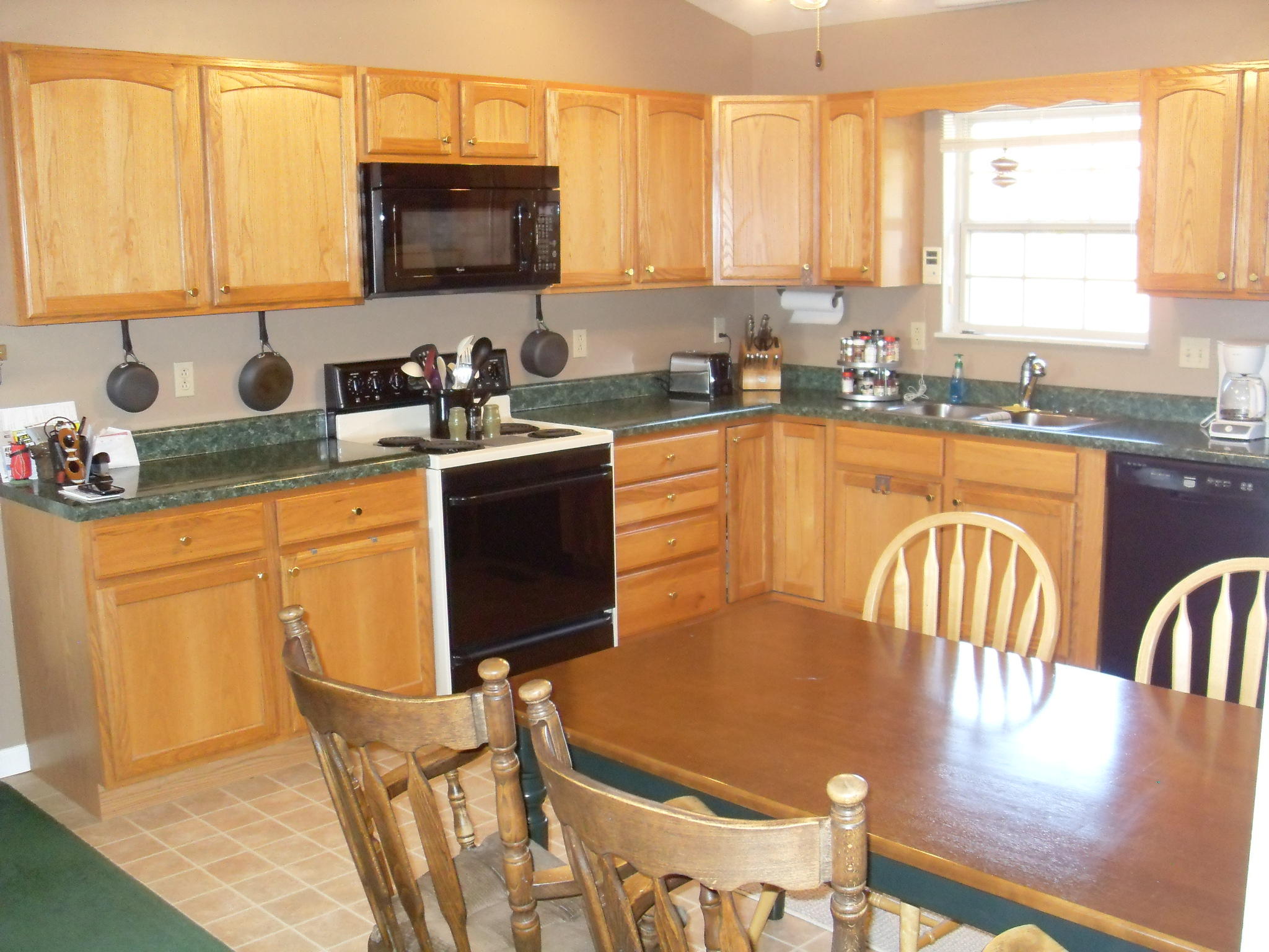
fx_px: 1356
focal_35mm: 37
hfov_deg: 50.1
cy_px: 476
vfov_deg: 38.7
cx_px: 634
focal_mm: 6.3
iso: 320
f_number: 2.8
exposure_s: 1/45
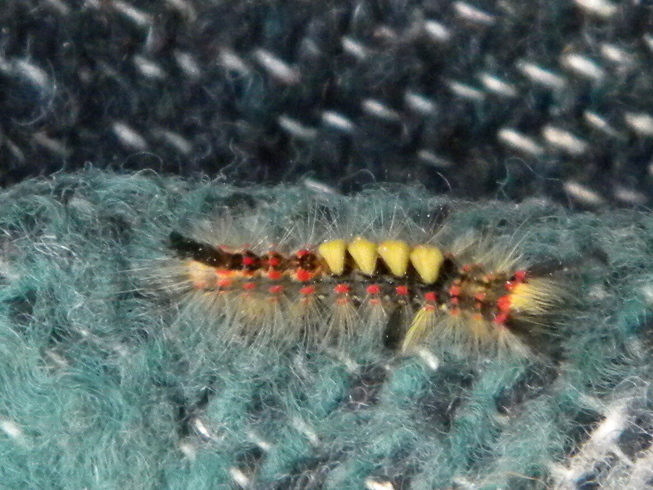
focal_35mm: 153
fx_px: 2887
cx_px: 336
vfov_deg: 9.7
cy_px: 242
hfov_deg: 12.9
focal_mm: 26.8
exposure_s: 1/41
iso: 400
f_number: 5
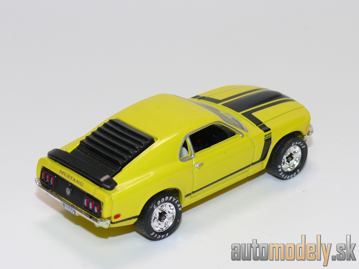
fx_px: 1068
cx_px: 180
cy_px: 134
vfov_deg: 14.4
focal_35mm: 103
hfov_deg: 19.1
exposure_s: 1/30
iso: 100
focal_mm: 13.6
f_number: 4
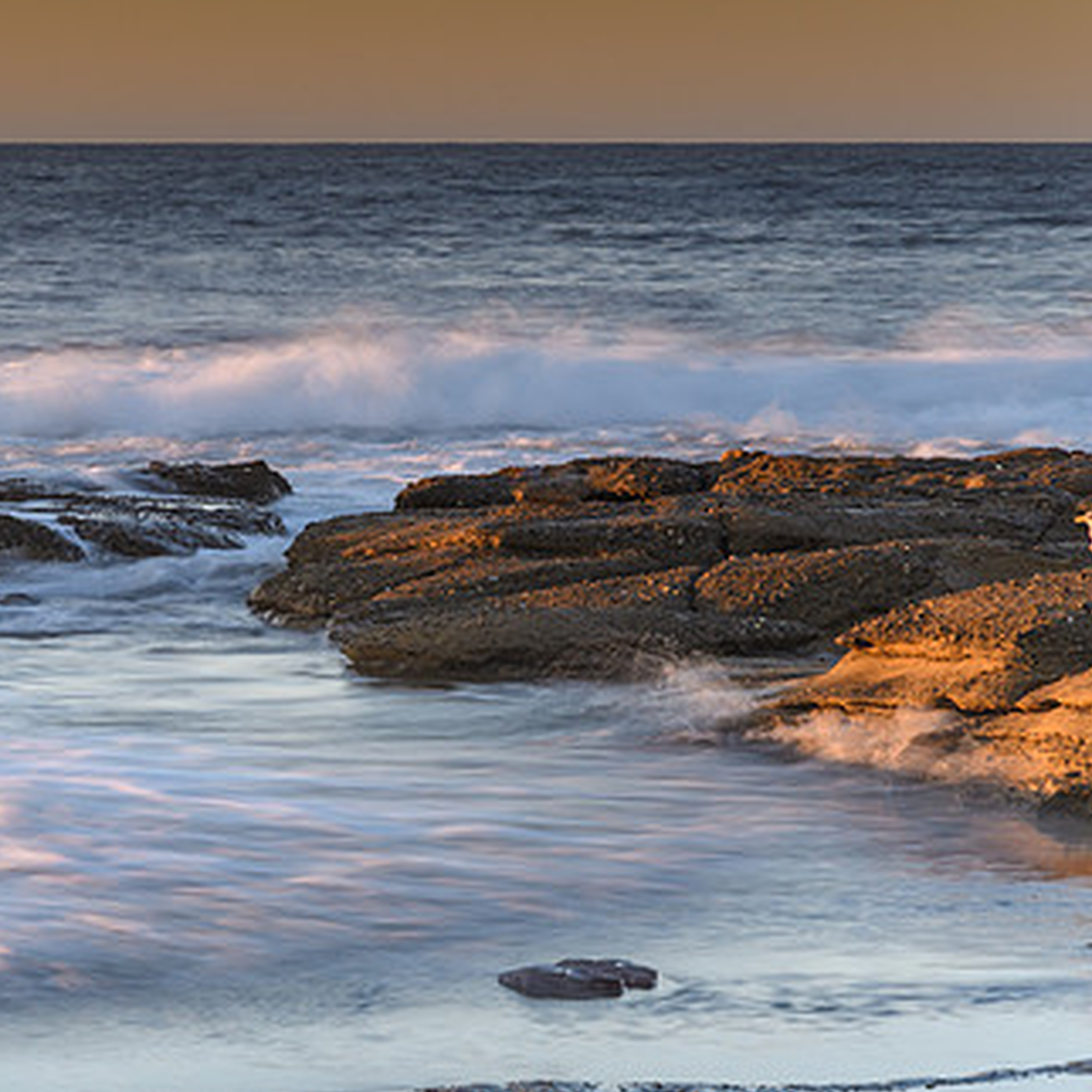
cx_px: 153
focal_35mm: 186
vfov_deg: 9.4
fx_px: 6638
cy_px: 443
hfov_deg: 9.4
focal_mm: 80
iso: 100
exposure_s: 1/1.67
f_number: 8
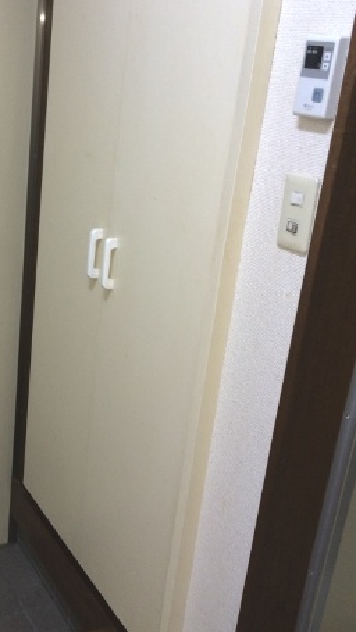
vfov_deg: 44.6
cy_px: 322
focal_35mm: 46
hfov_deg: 24.4
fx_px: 772
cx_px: -24
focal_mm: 4.12
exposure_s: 1/33
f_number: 2.2
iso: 64
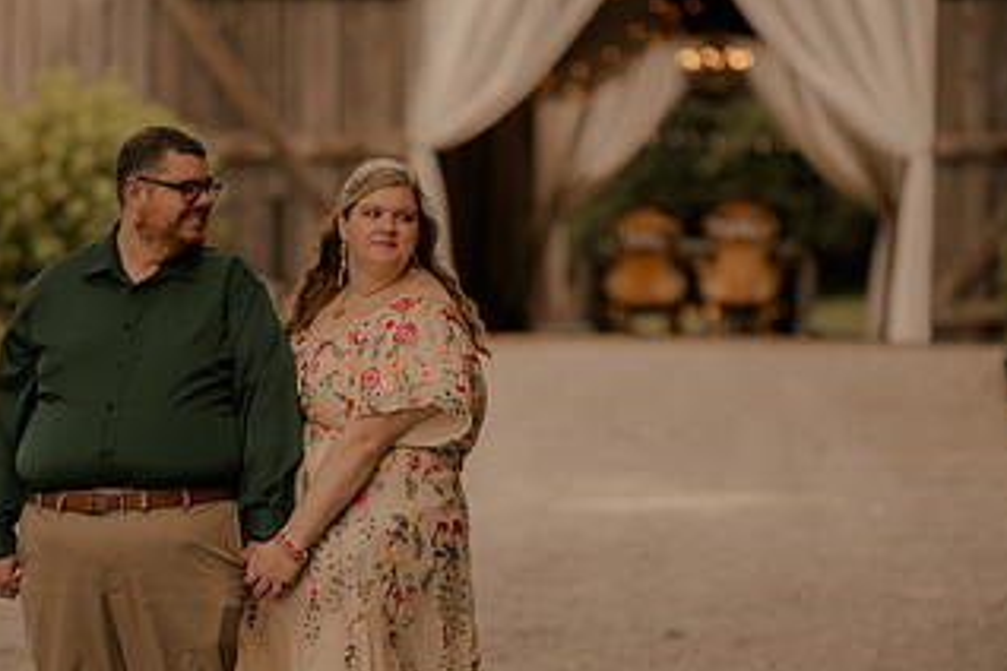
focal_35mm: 155
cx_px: 402
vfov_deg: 8.9
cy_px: 399
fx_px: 4335
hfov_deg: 13.2
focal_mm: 85
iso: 250
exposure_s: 1/2500
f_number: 1.4
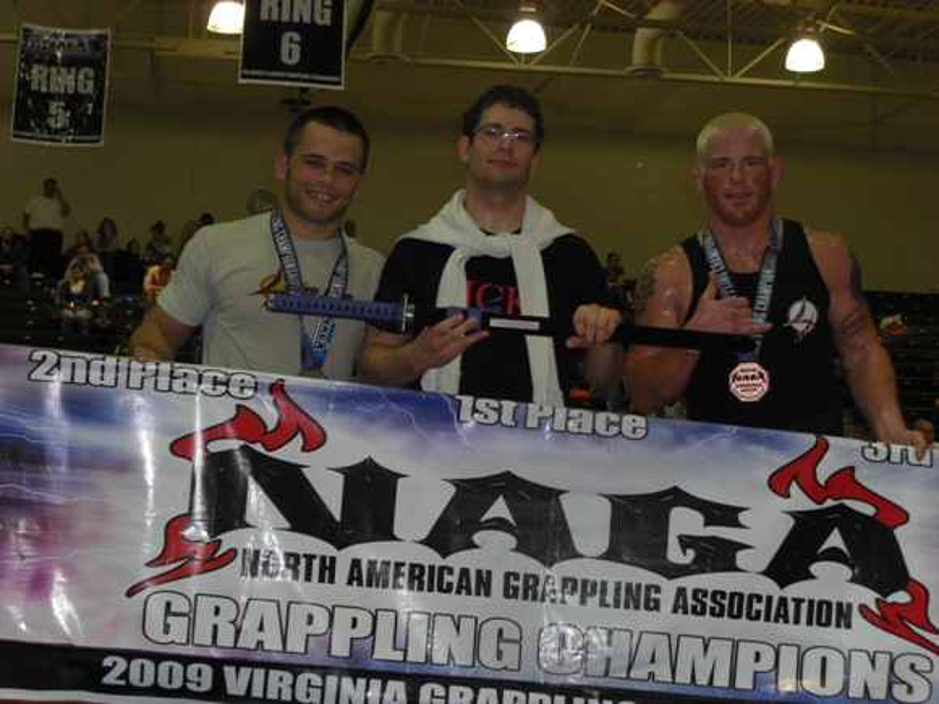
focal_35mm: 68
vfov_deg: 21.6
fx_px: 1845
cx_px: 470
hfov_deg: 28.6
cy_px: 352
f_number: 4
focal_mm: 14.2
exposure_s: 1/60
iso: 200
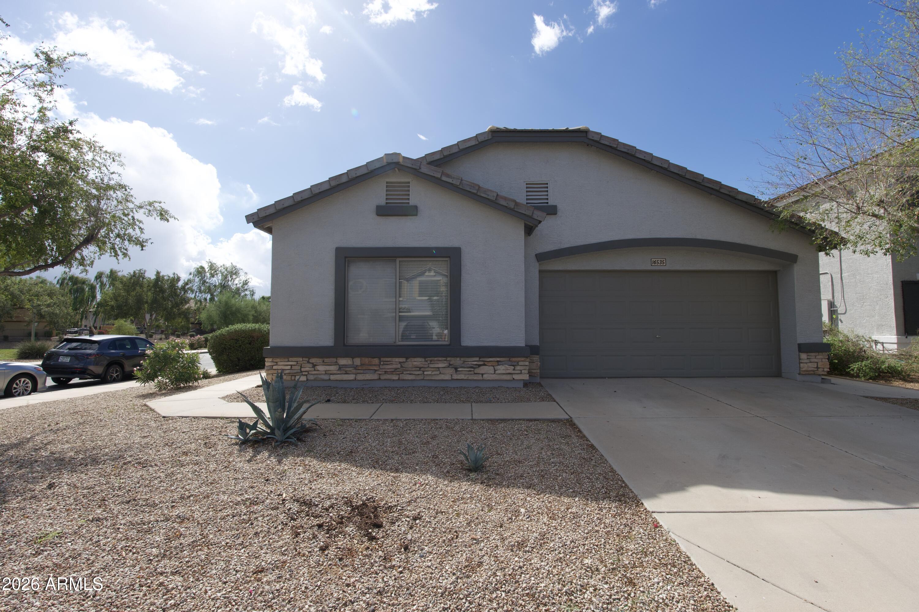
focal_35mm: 16
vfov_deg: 72.1
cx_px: 460
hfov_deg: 95.0
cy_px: 306
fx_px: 421
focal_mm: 11
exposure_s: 1/640
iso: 125
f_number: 5.6
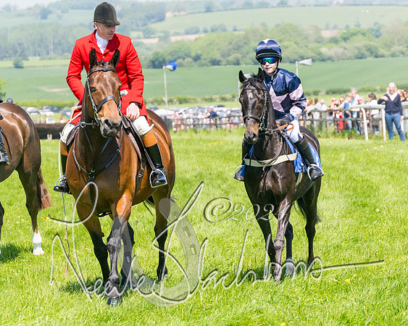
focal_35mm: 194
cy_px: 191
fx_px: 2347
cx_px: 252
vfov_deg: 7.9
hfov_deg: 9.9
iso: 400
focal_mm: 98
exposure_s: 1/6400
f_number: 4
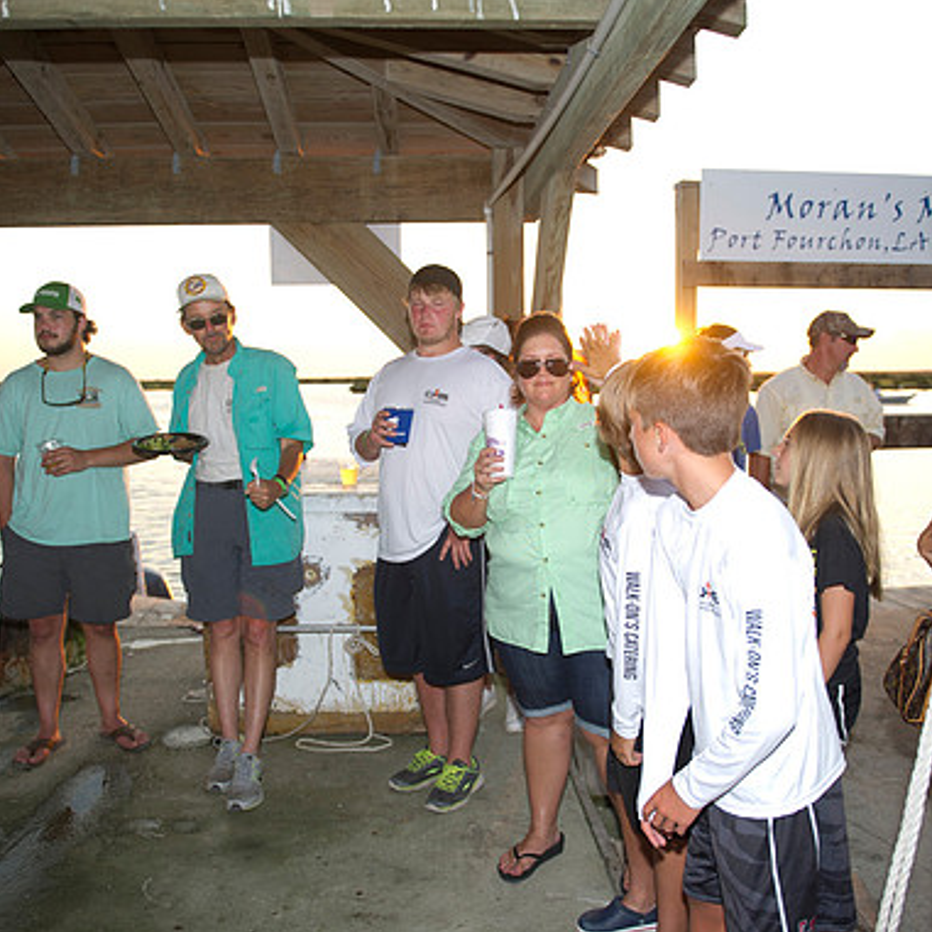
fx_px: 944
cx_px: 472
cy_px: 465
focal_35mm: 31
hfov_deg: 52.5
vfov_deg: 52.5
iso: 125
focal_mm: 24
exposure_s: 1/250
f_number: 2.8
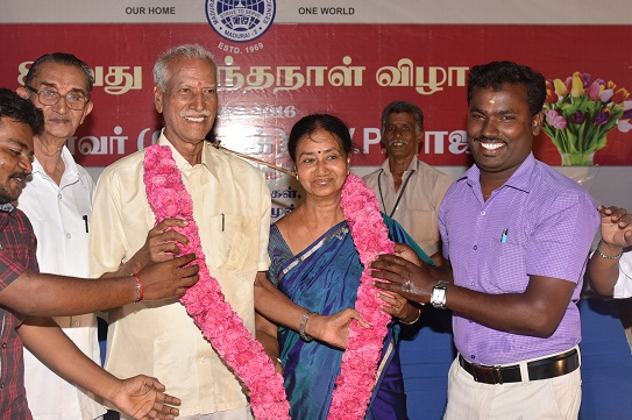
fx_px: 859
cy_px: 201
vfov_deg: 27.5
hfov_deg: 40.3
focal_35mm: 49
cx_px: 265
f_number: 7.1
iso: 500
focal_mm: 38
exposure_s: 1/160
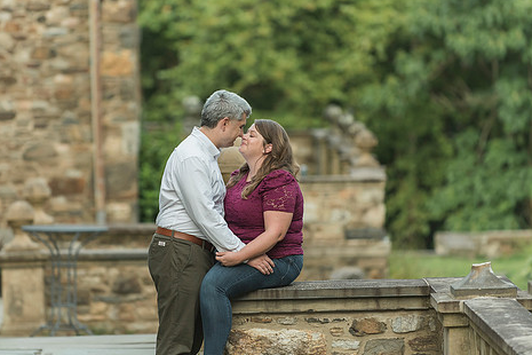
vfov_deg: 5.4
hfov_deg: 8.1
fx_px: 3738
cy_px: 170
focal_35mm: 253
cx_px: 223
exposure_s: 1/400
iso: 800
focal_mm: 200
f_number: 3.2
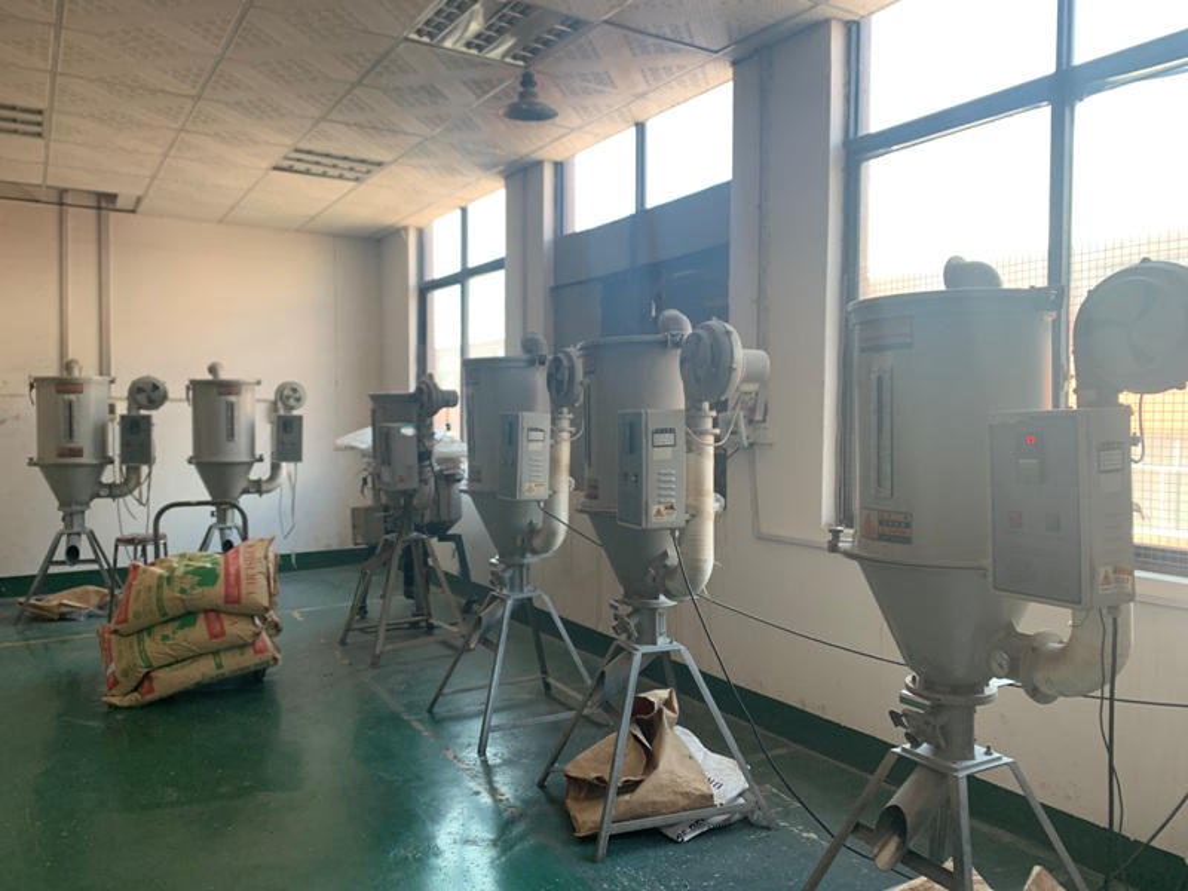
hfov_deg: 67.3
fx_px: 892
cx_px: 594
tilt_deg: -0.3
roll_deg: +0.1
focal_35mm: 26
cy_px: 446
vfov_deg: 53.1
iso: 100
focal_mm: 4.25
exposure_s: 1/84
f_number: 1.8
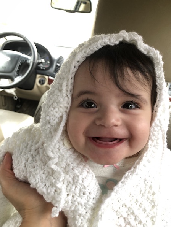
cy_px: 113
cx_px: 88
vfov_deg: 60.0
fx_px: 198
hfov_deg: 46.8
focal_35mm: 30
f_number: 1.8
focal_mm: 3.99
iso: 40
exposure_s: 1/30
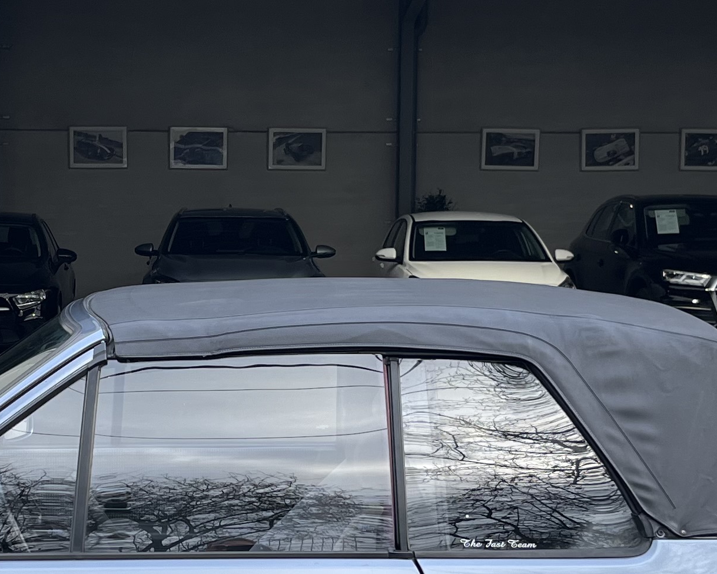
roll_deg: -1.2
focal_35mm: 84
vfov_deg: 18.3
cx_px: 201
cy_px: 303
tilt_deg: -2.5
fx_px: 1783
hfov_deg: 22.6
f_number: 1.6
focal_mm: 5.1
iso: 40
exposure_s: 1/122
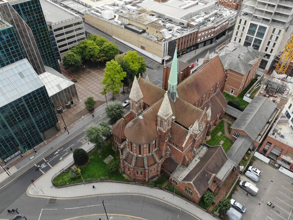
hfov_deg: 71.6
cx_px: 146
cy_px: 110
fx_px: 203
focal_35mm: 24
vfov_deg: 56.8
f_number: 2.8
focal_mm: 4.5
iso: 100
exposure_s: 1/240
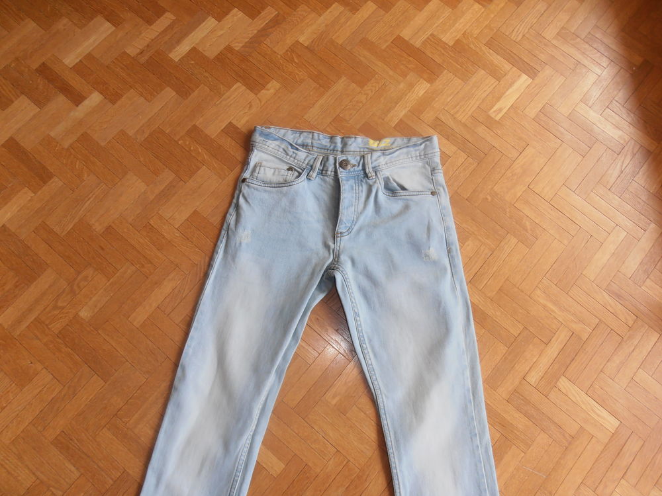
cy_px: 248
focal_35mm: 24
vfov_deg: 56.8
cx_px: 331
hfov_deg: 71.6
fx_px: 459
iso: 80
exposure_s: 1/60
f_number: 3
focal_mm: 4.2
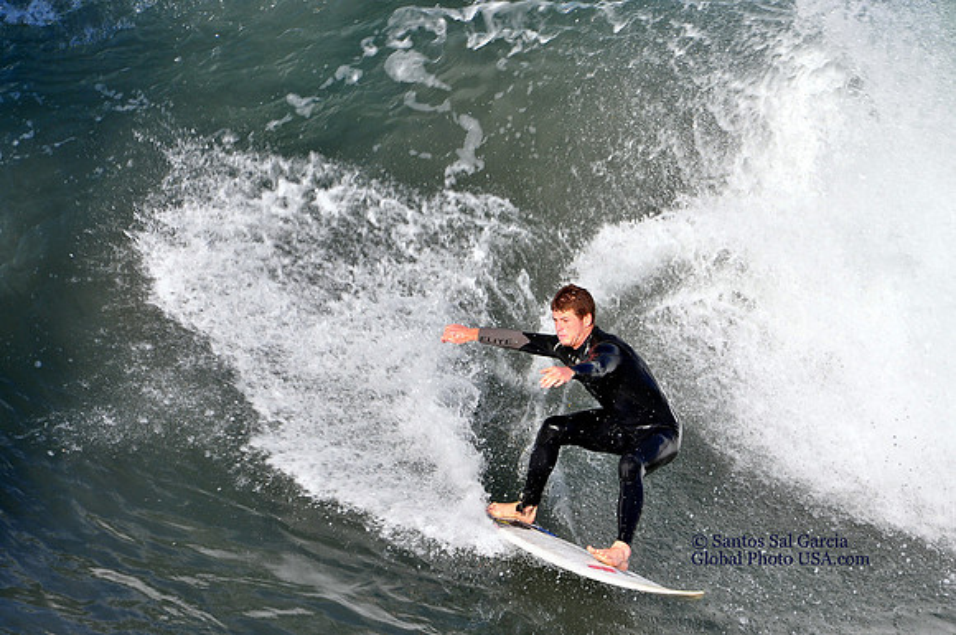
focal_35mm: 450
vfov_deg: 3.0
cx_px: 478
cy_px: 318
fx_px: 11933
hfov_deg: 4.6
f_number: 11
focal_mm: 300
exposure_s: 1/400
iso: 200
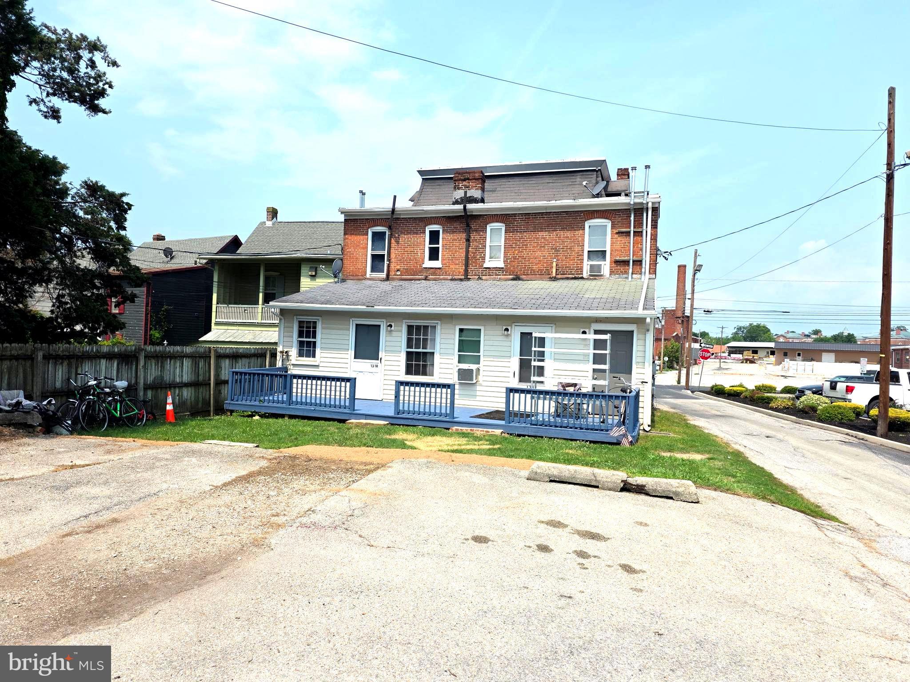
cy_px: 341
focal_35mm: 23
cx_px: 455
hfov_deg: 73.9
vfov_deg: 58.9
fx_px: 605
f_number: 1.7
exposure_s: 1/7944
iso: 64
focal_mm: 6.25
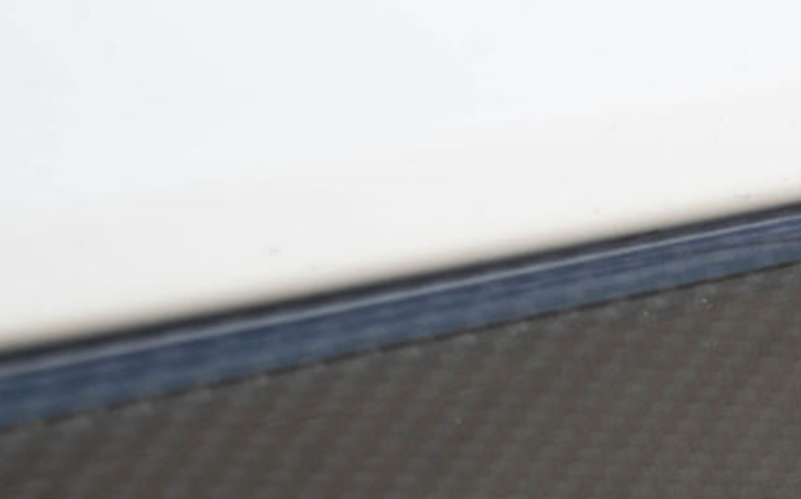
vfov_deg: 9.1
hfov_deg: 14.1
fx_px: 3142
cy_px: 457
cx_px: 943
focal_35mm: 144
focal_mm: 35
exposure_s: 1/1600
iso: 400
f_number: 5.6
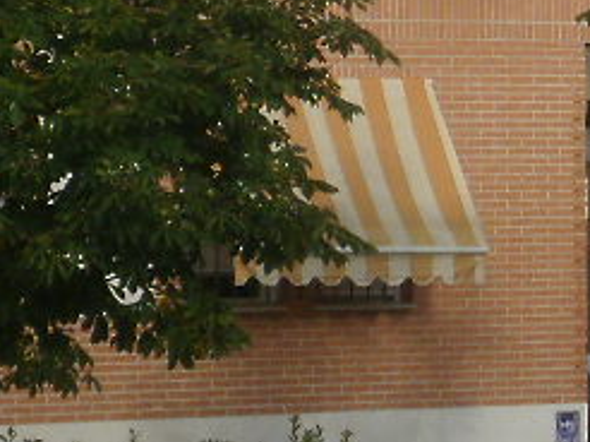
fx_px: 6470
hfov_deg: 5.2
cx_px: 724
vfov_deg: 3.9
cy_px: -269
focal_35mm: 380
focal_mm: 12.95
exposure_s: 1/500
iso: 100
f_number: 4.8
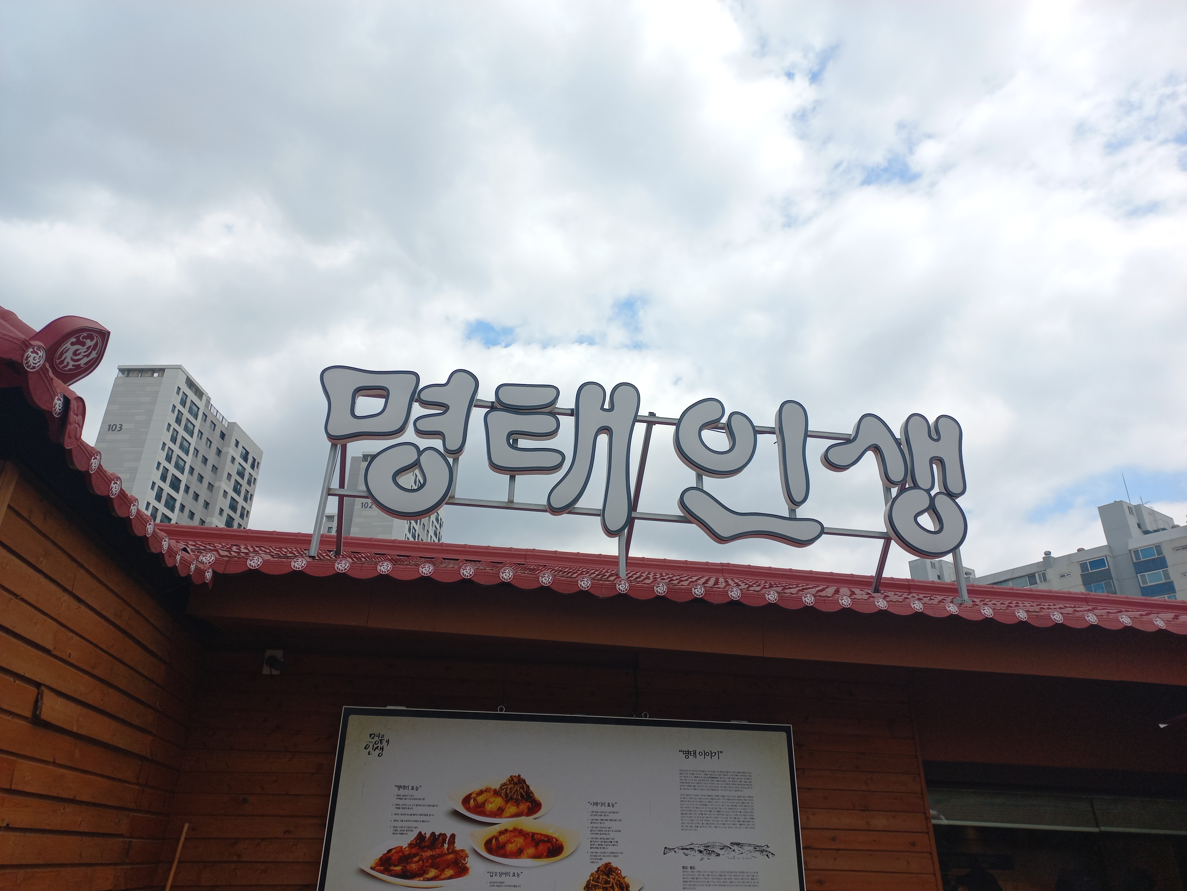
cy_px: 446
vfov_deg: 54.9
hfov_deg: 69.4
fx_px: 857
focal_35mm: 25
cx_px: 594
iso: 25
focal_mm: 4.6
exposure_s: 1/953
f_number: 1.8
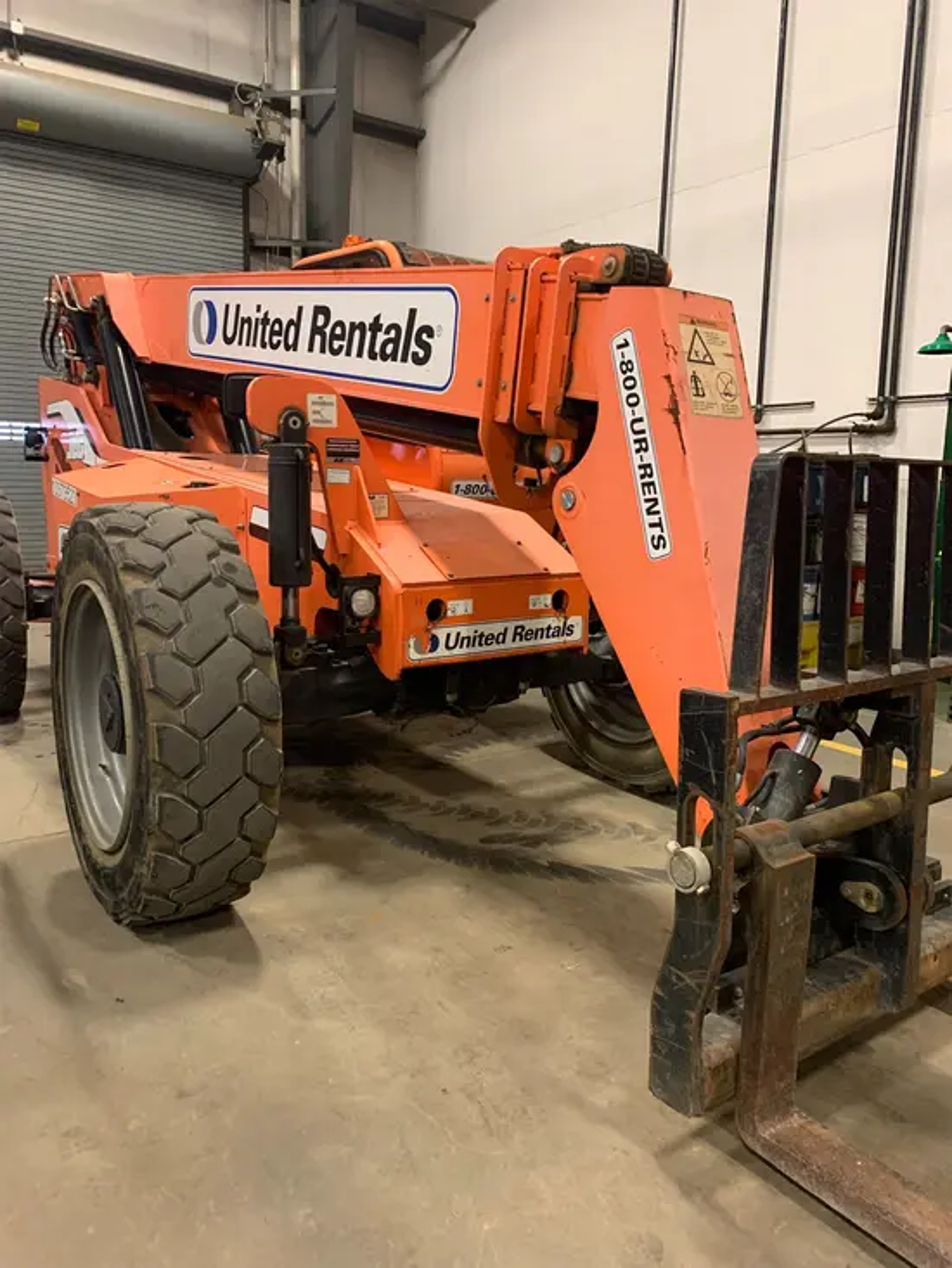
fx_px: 953
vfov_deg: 67.3
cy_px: 634
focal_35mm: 26
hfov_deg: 53.1
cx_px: 476
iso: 320
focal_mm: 4.25
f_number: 1.8
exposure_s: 1/60
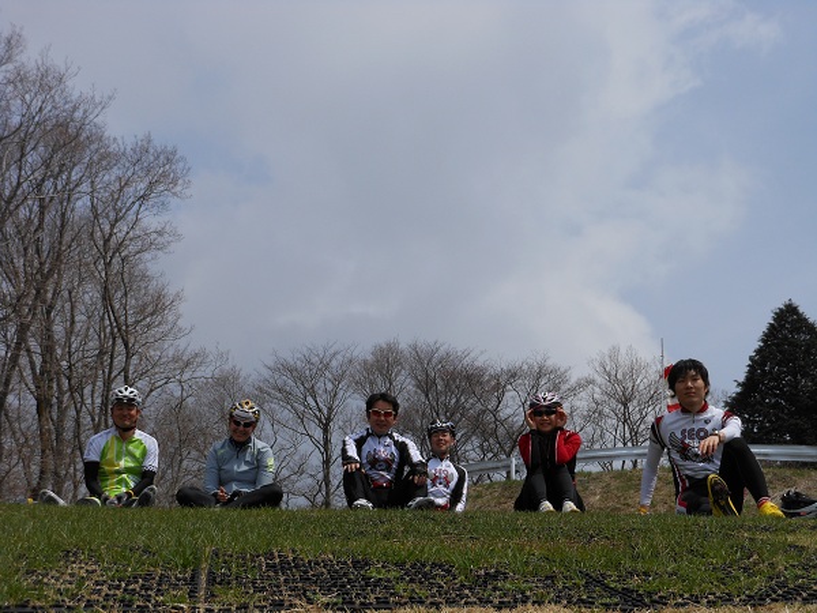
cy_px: 306
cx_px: 408
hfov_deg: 30.7
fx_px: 1487
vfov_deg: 23.3
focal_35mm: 63
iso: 80
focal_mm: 11.2
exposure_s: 1/1000
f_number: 5
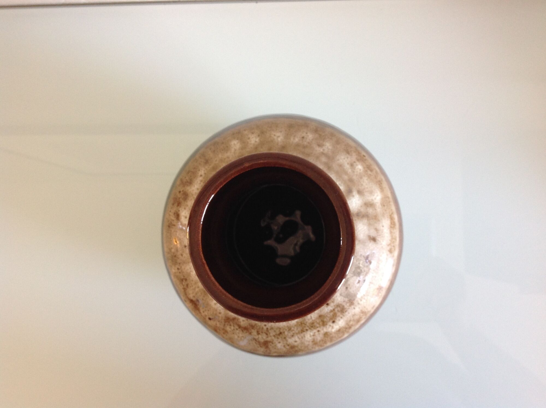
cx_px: 273
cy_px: 204
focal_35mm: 35
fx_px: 551
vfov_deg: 40.6
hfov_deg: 52.7
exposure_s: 1/15
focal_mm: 4.28
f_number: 2.4
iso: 80
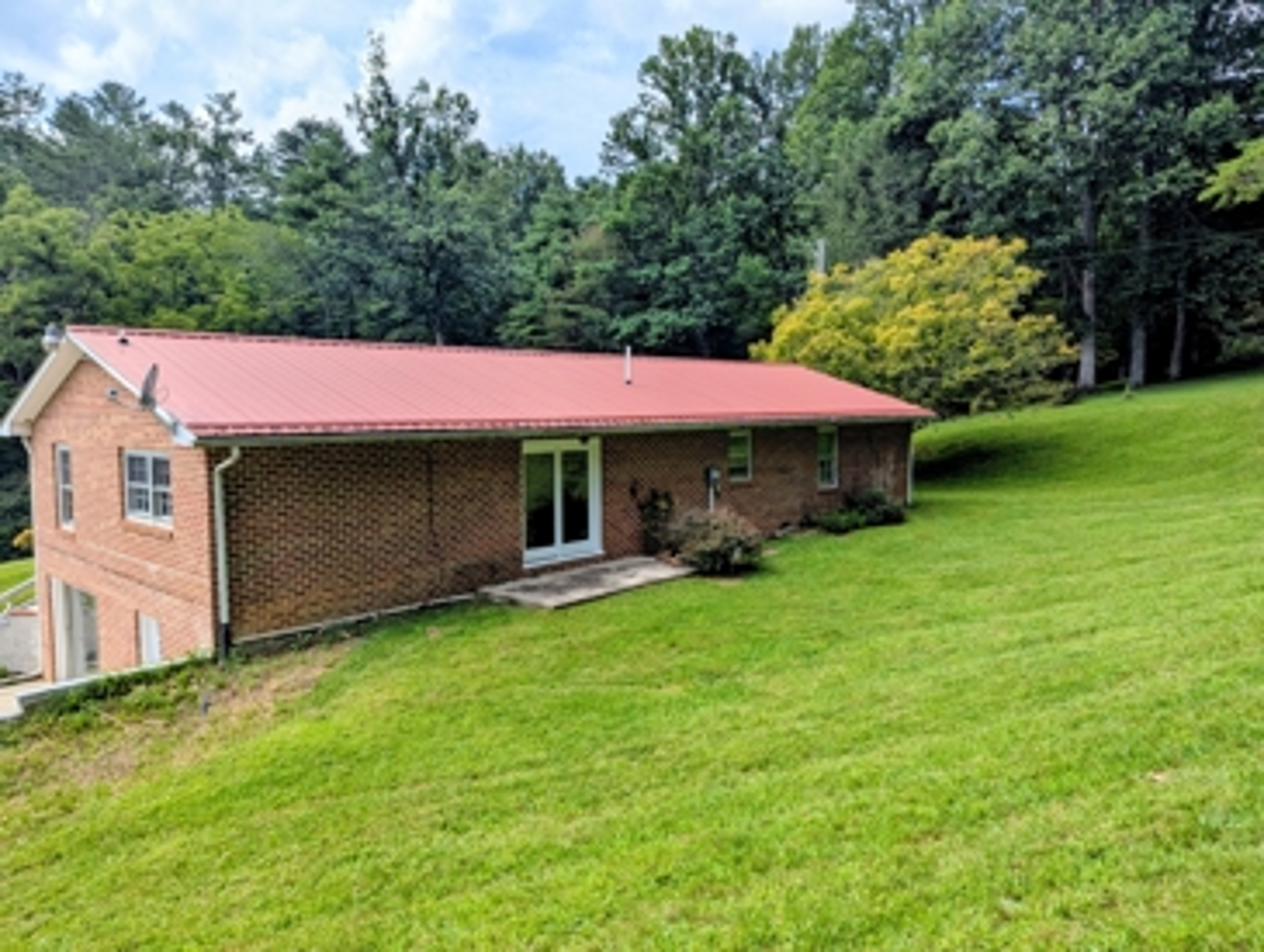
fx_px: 878
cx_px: 632
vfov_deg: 57.0
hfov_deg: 71.5
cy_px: 476
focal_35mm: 24
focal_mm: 6.81
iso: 24
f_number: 1.85
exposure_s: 1/1068
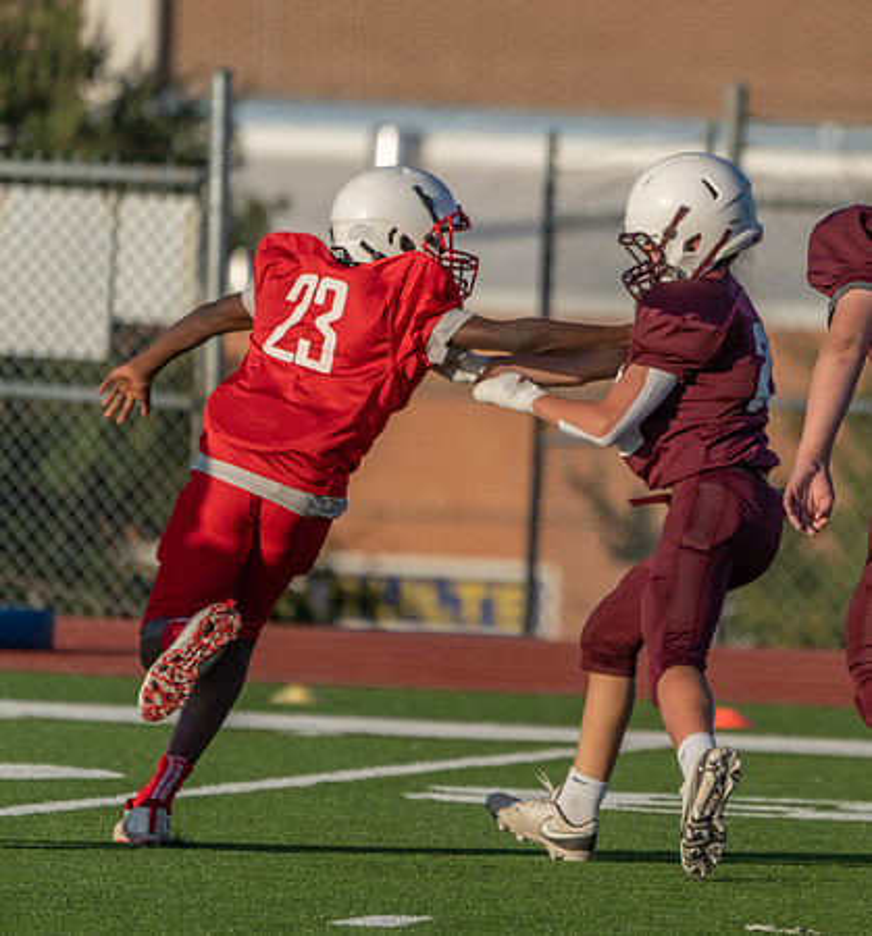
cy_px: 361
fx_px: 19192
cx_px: 864
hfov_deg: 2.6
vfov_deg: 2.8
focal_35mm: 649
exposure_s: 1/1000
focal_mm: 400
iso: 200
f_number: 5.6
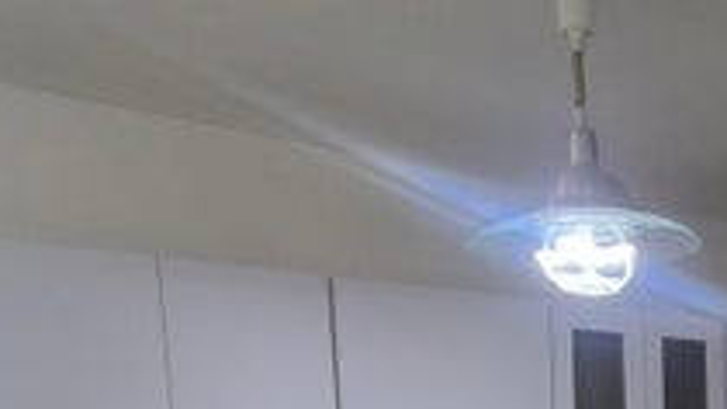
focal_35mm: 53
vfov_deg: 19.7
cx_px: 762
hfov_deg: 34.8
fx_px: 1021
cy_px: 610
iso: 80
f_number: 2.2
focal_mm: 1.65
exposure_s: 1/50
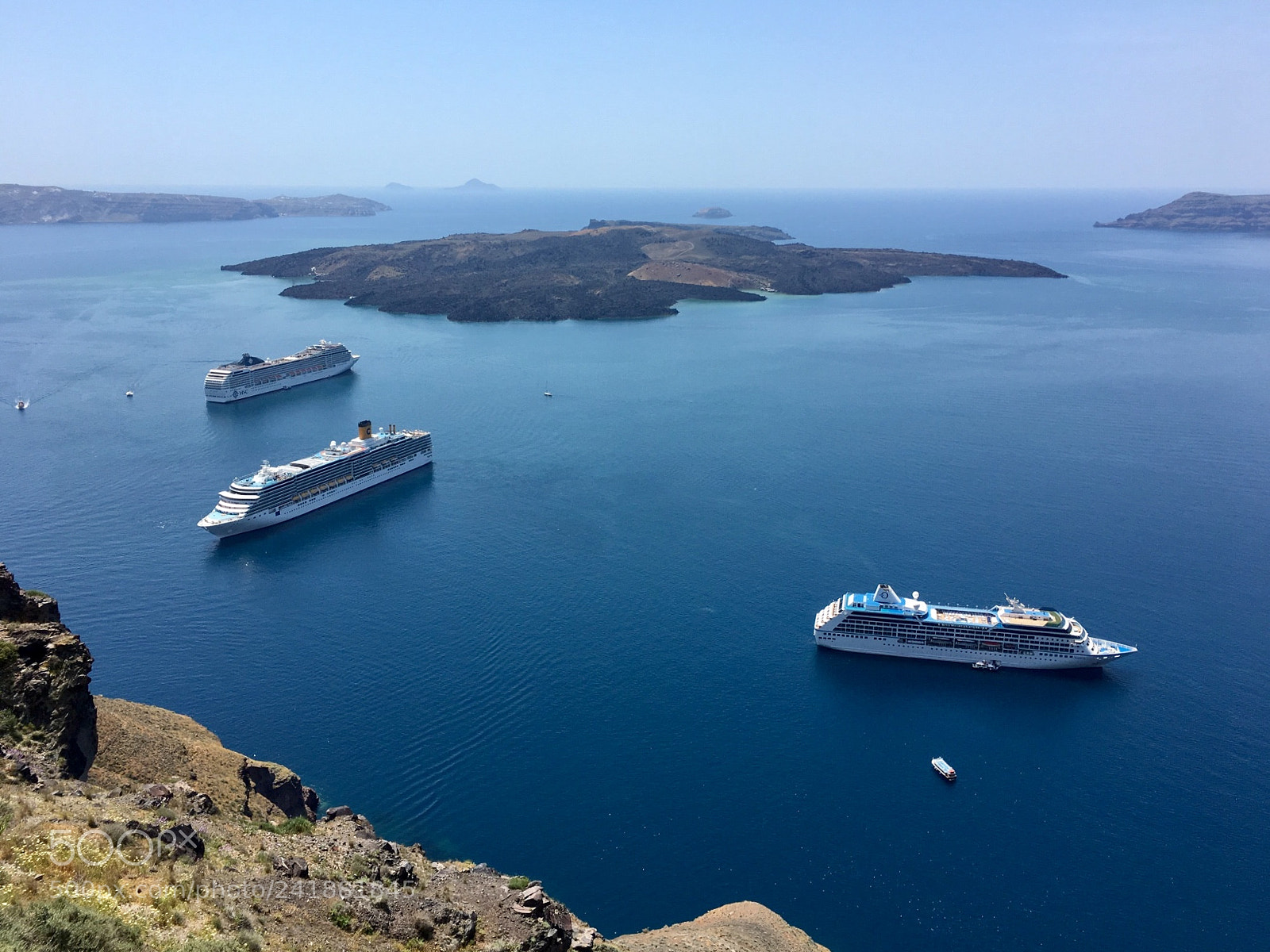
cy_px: 476
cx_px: 635
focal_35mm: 29
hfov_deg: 61.7
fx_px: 1064
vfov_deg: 48.2
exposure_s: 1/1876
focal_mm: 4.15
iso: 25
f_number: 2.2
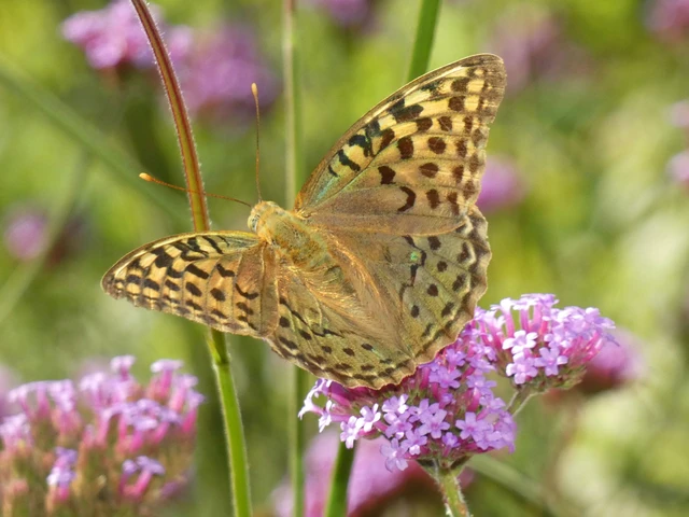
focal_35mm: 384
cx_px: 344
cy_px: 258
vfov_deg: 3.9
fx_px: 7643
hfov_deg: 5.2
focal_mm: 68.8
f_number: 5.6
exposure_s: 1/320
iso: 400
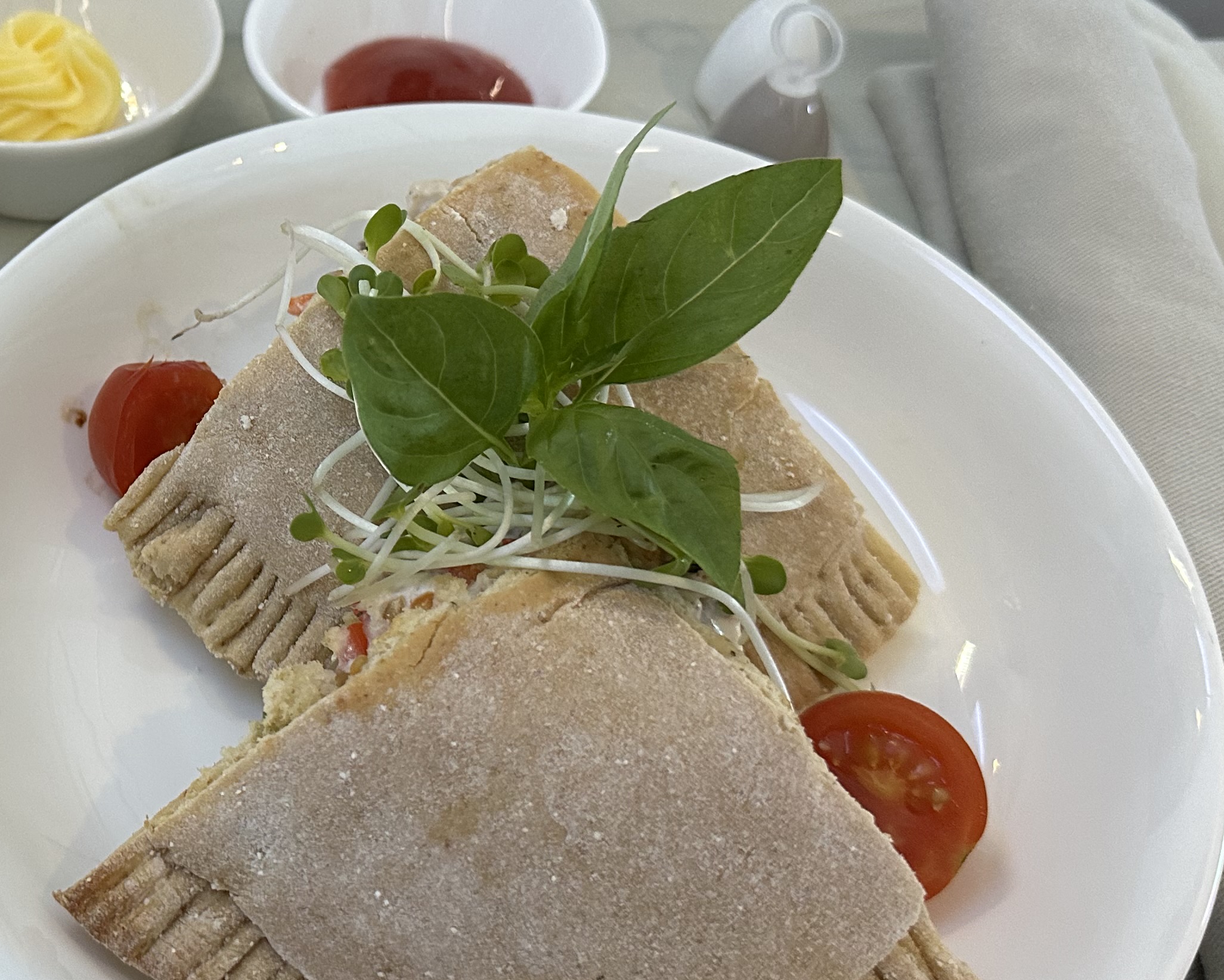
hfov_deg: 38.6
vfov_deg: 32.7
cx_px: 219
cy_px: 415
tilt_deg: -49.6
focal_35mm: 46
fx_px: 1667
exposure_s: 1/59
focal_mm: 6.86
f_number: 1.78
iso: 320
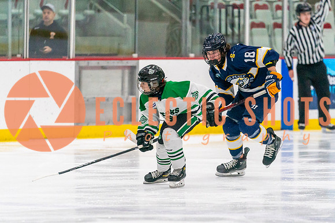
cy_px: 154
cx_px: 167
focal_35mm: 334
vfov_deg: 4.1
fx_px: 3111
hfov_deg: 6.2
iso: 4000
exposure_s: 1/1600
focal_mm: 200
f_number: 2.8
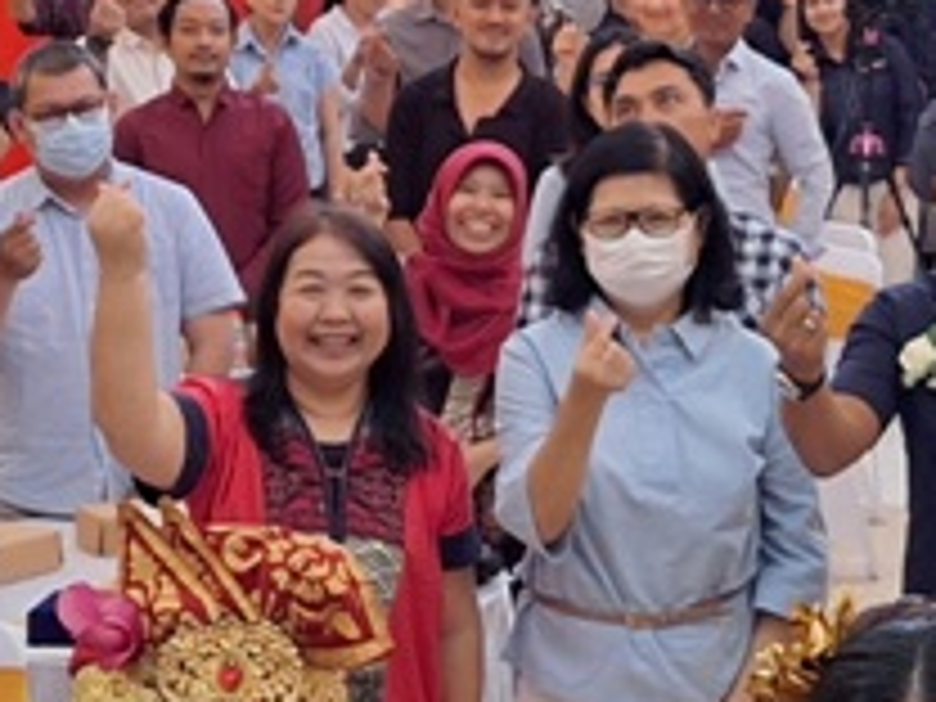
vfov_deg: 13.1
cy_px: 166
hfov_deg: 17.4
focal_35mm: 113
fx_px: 3055
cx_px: 486
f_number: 1.8
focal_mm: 5.54
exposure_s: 1/50
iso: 125
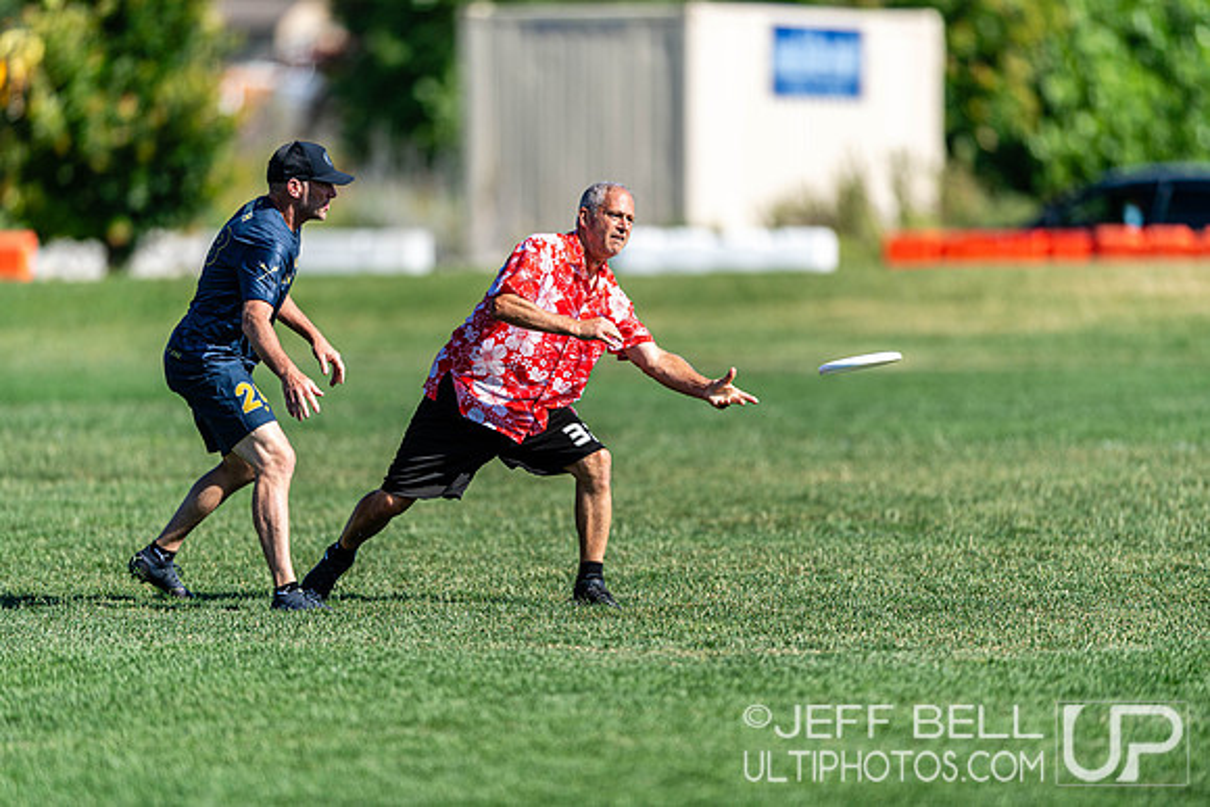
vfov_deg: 3.4
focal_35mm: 400
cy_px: 404
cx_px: 605
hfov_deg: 5.2
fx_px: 13447
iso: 100
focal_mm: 400
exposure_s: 1/2000
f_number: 2.8
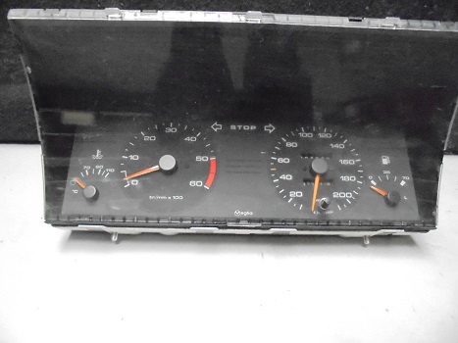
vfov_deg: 53.0
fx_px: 344
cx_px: 229
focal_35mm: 26
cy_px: 172
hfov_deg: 67.3
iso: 1600
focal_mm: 4.6
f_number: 3.5
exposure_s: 1/60
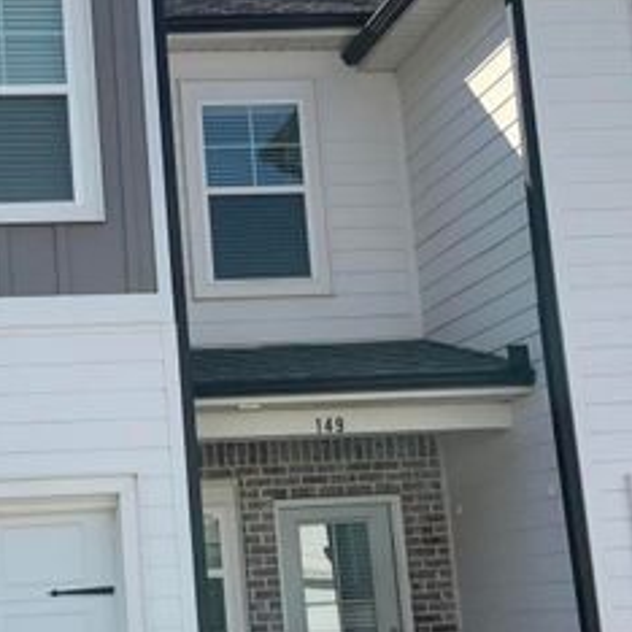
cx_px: 57
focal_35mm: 73
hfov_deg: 23.0
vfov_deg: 23.6
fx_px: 1508
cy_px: 374
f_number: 1.8
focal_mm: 3
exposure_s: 1/1626
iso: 16
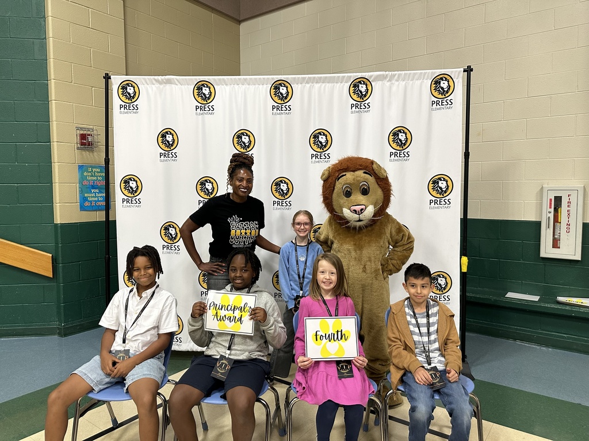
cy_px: 220
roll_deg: -0.2
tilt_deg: -3.4
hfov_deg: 71.6
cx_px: 294
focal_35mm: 24
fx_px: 408
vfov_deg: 56.8
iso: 250
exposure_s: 1/60
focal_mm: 6.86
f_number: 1.78
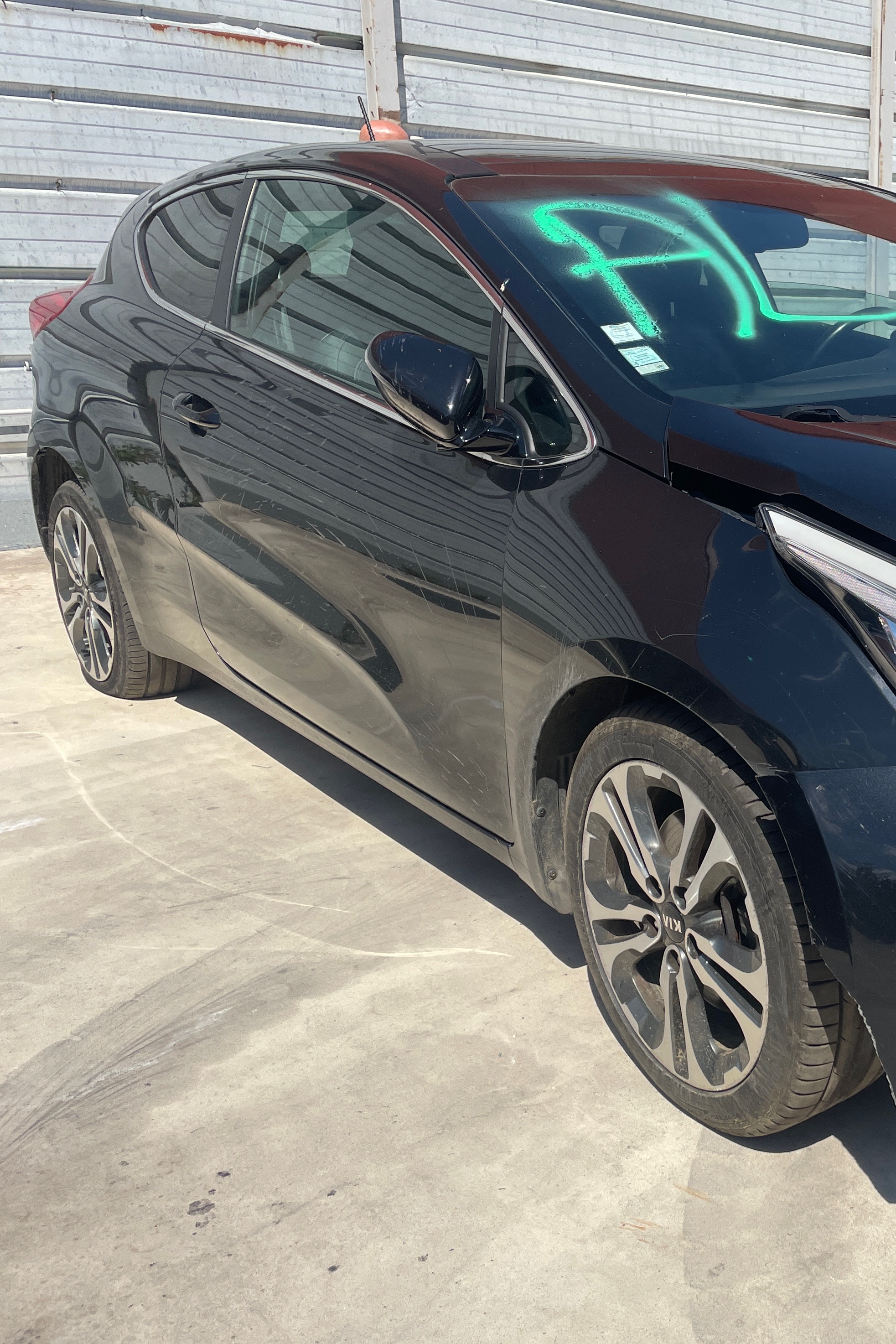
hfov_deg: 33.3
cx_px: 869
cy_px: 665
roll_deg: -1.0
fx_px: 1381
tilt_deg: -16.1
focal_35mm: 37
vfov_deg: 51.9
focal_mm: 4.2
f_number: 1.6
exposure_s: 1/4000
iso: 32
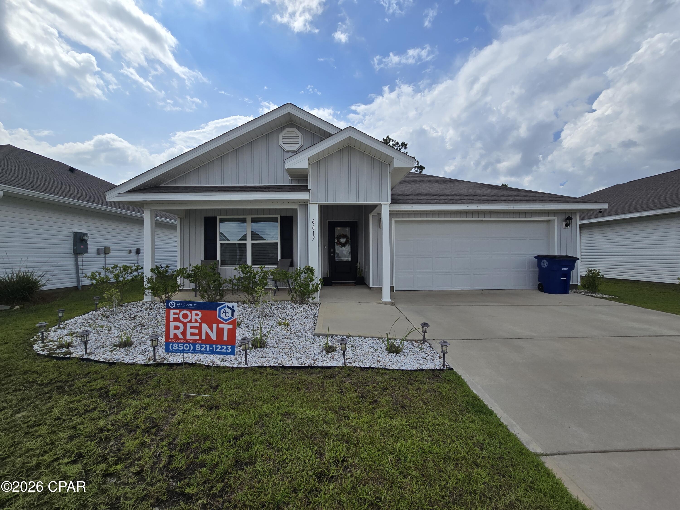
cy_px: 255
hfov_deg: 106.2
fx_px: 255
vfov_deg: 89.9
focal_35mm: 13
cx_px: 340
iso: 50
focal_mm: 2.2
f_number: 2.2
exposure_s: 1/4493
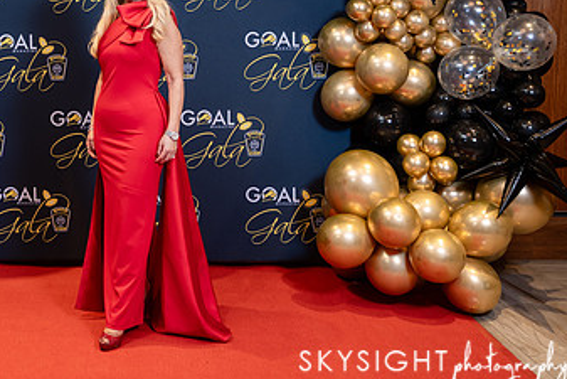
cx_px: 106
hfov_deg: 38.0
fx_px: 788
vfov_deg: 26.5
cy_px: 77
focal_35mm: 50
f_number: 2.8
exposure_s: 1/100
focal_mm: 28
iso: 1000
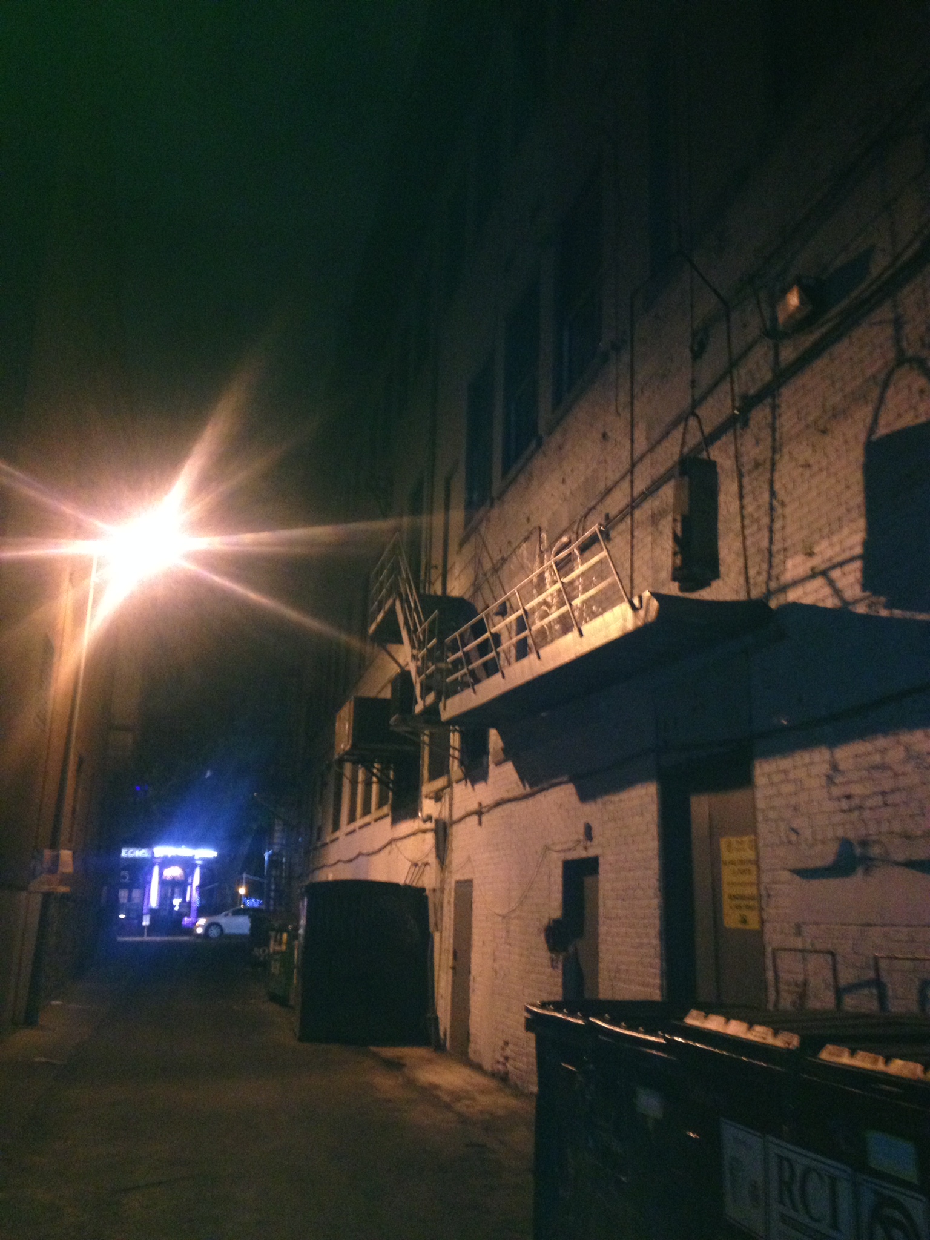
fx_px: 1254
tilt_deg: +11.1
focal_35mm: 35
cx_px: 465
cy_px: 620
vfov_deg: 52.6
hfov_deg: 40.7
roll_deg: -1.4
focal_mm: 4.28
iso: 320
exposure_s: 1/16
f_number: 2.4
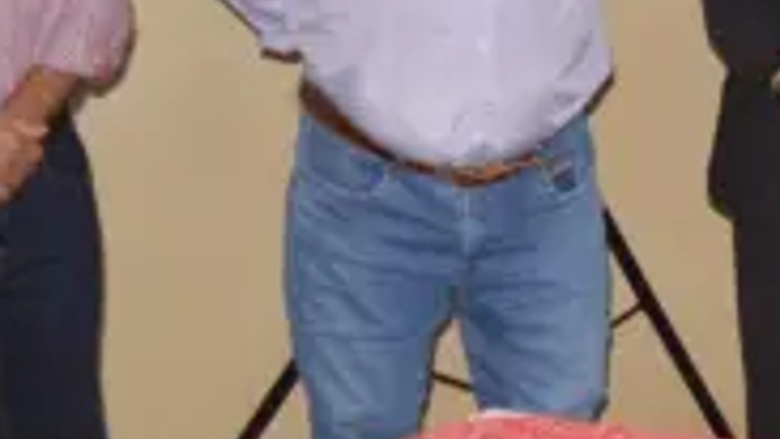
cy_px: -160
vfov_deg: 9.0
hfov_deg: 14.8
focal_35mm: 132
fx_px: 2730
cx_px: 1270
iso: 1400
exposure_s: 1/60
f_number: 3.8
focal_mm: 20
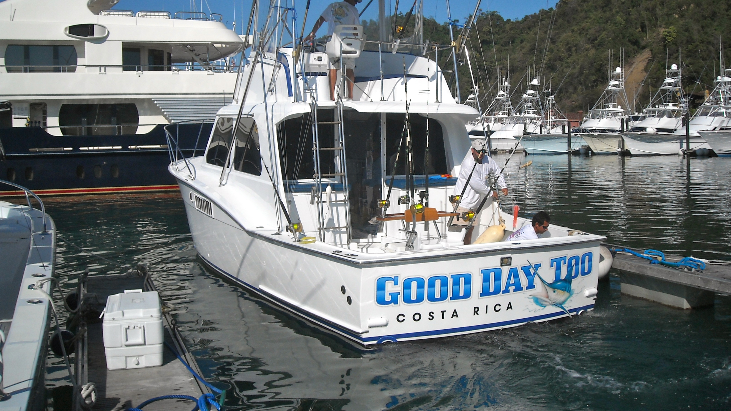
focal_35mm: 39
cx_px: 361
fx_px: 756
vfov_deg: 30.3
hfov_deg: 51.6
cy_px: 149
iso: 64
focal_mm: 5.7
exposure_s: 1/840
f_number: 5.6
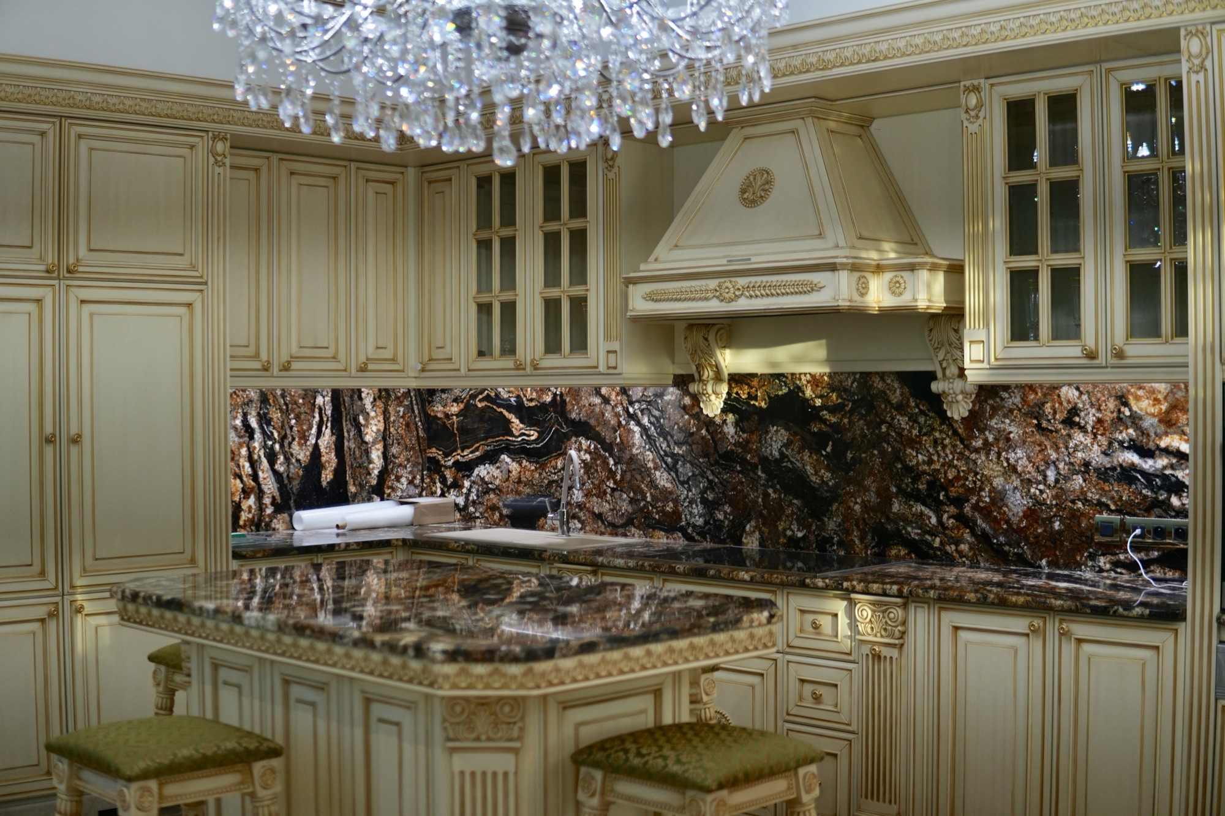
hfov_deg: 43.6
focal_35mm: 45
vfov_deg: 29.9
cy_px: 408
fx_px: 1531
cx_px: 612
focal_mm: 30
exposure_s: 1/640
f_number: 1.6
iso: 400
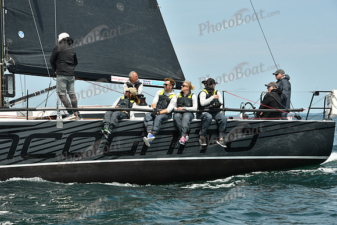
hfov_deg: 17.1
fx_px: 1124
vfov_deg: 11.4
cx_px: 168
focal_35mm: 120
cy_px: 112
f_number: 9
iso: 320
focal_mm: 120
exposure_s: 1/1000
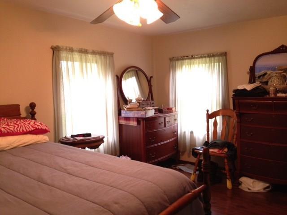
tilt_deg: -2.4
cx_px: 144
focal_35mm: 33
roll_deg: +2.4
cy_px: 108
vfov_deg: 42.9
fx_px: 274
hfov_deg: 55.4
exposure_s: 1/20
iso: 125
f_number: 2.4
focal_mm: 4.12
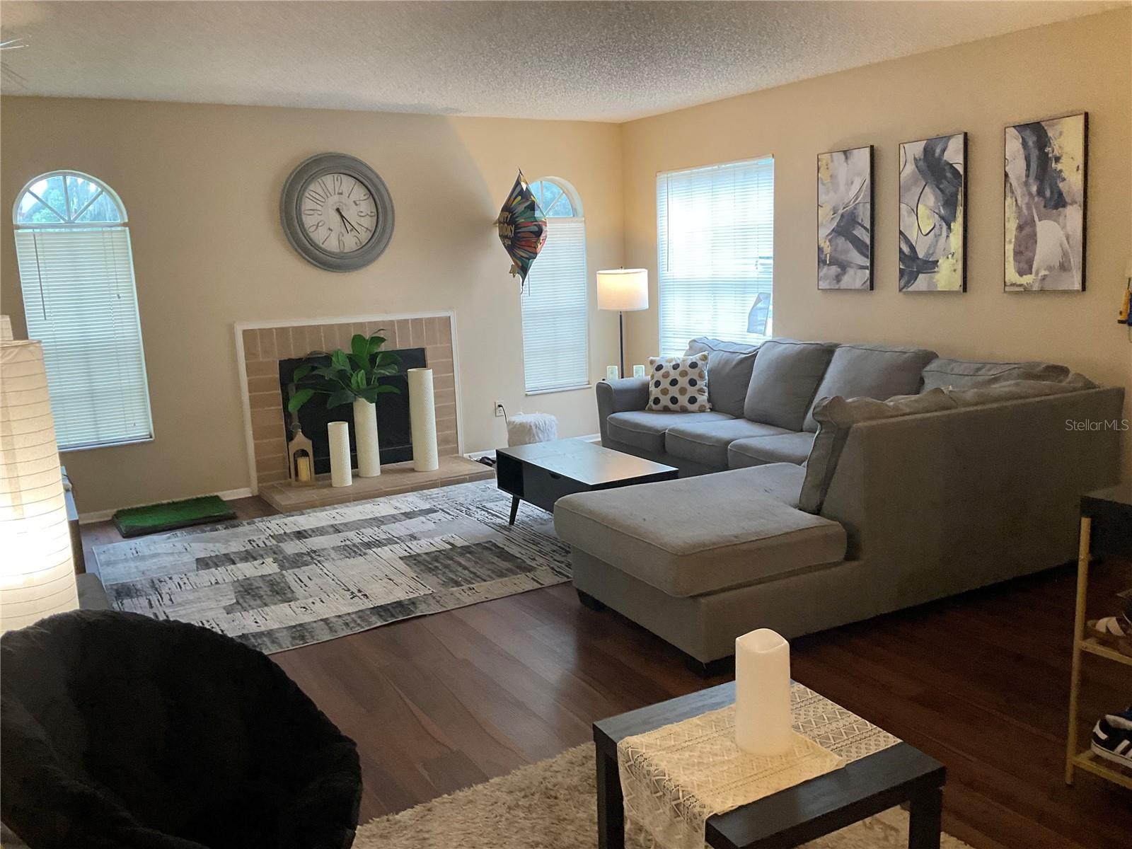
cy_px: 424
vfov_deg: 48.2
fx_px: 948
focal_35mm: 29
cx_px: 566
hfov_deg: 61.7
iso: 200
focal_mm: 3
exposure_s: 1/60
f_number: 1.8
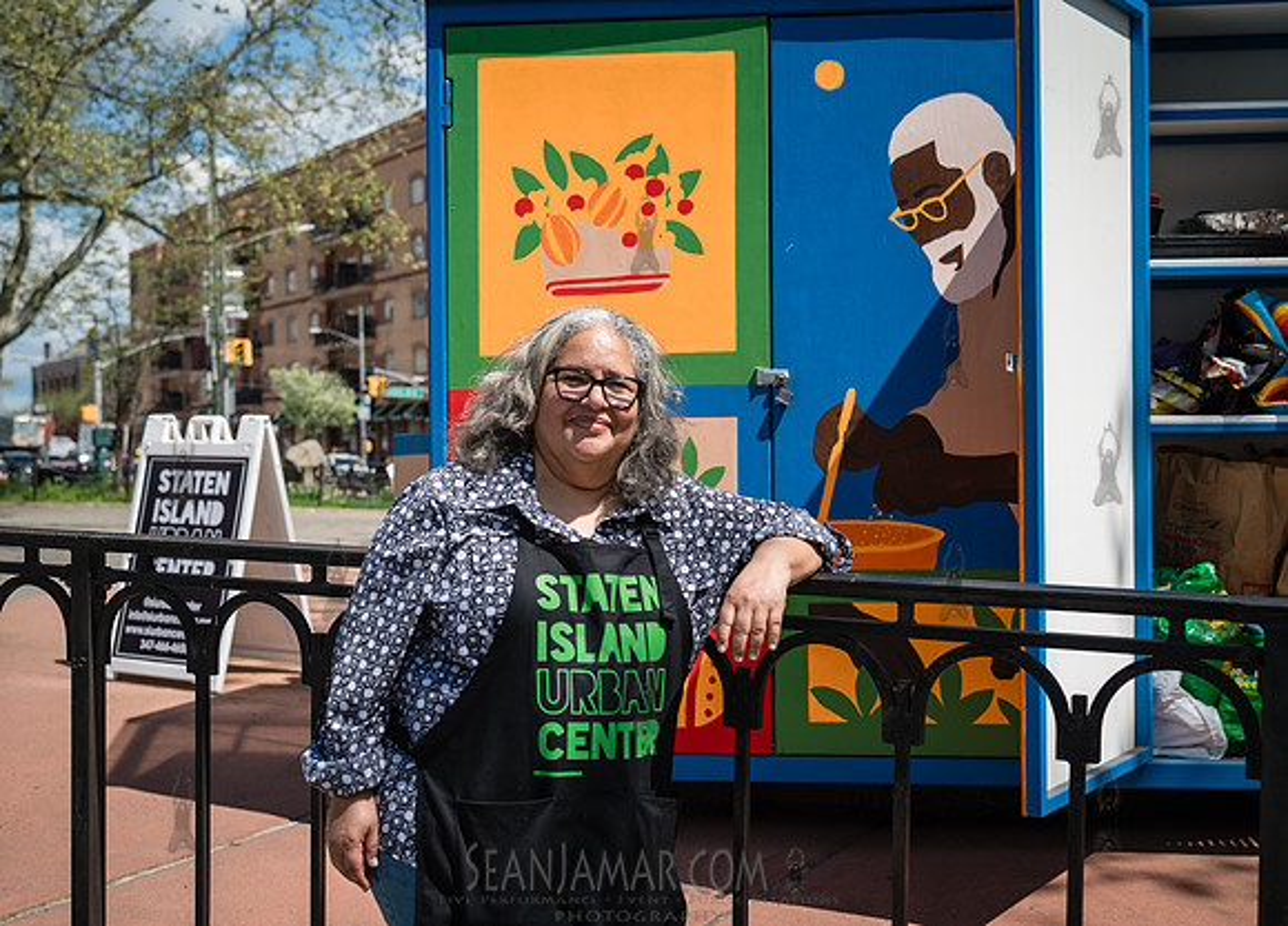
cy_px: 460
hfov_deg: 41.9
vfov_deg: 30.8
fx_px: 1679
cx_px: 589
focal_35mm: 46
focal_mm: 43
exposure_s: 1/800
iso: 100
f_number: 4
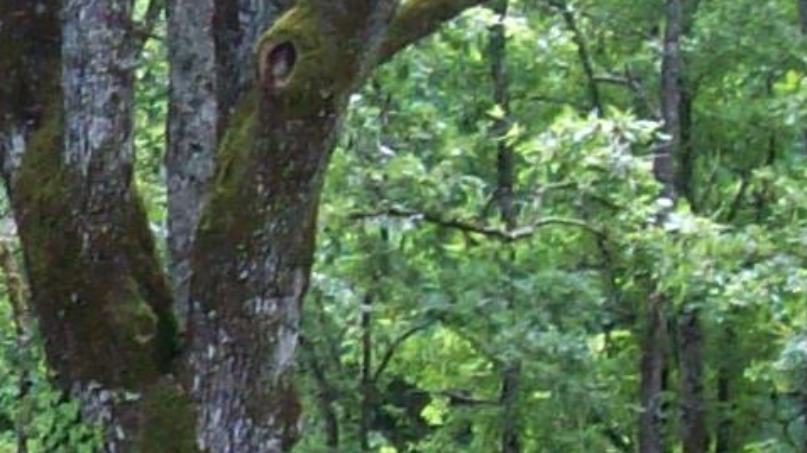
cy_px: 311
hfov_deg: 9.1
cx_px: -233
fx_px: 5006
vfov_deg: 5.2
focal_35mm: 234
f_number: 2.7
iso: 80
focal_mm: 6
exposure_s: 1/95.4
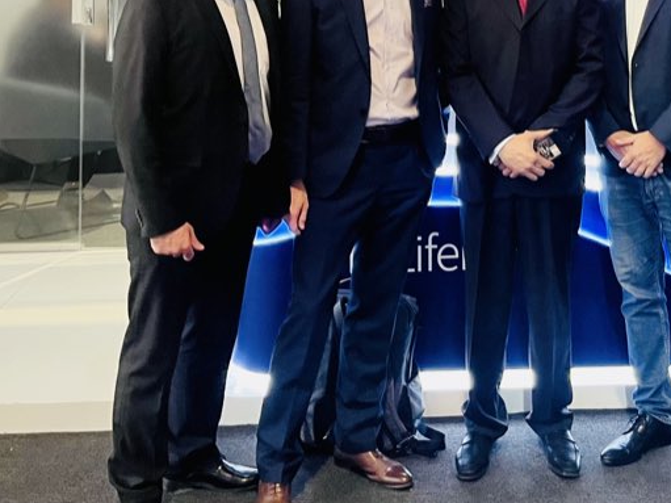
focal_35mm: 61
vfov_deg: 22.3
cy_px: -83
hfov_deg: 30.9
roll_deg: -2.3
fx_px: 1182
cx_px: 533
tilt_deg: +0.4
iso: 80
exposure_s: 1/60
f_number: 1.6
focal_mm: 5.1
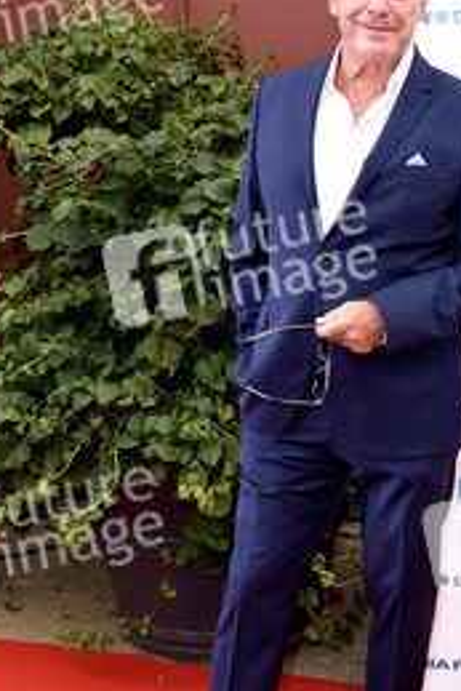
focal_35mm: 74
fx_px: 1419
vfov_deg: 27.3
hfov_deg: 18.4
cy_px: 398
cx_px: 317
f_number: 6.3
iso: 800
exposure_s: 1/160
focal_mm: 32
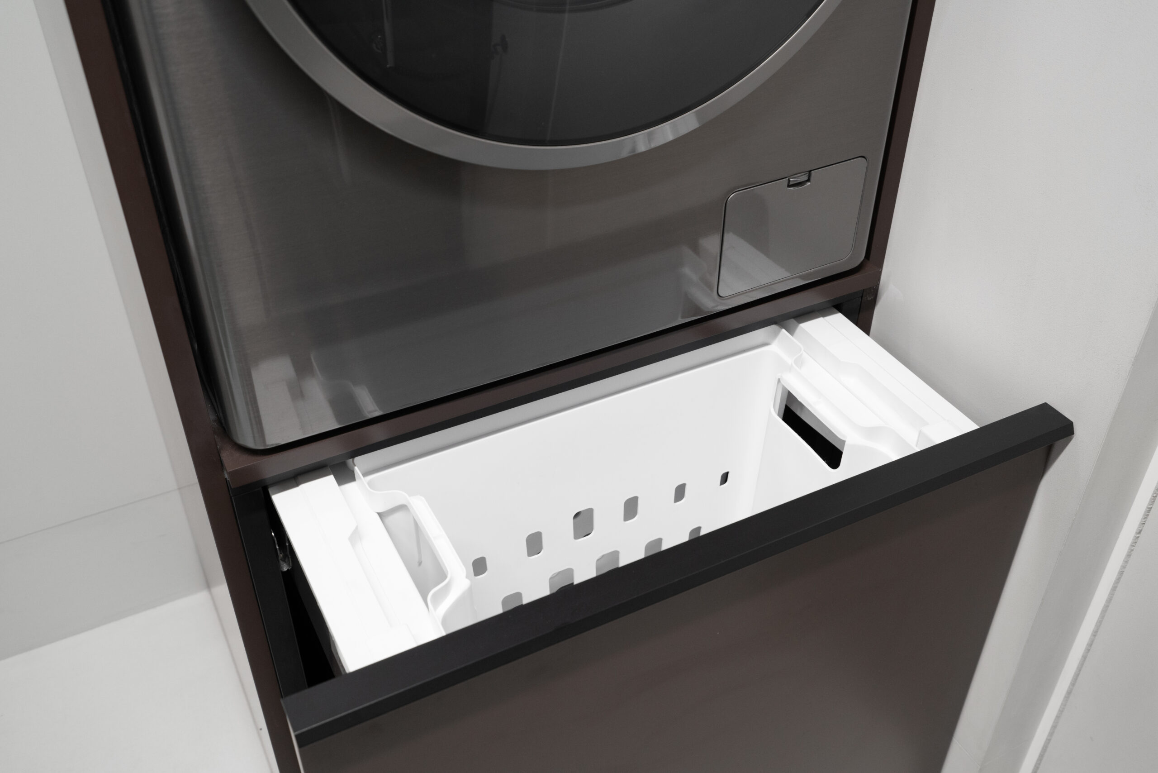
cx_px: 579
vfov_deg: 37.9
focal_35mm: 35
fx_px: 1126
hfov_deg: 54.4
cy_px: 386
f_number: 5.6
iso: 1000
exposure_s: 1/25
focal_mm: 35
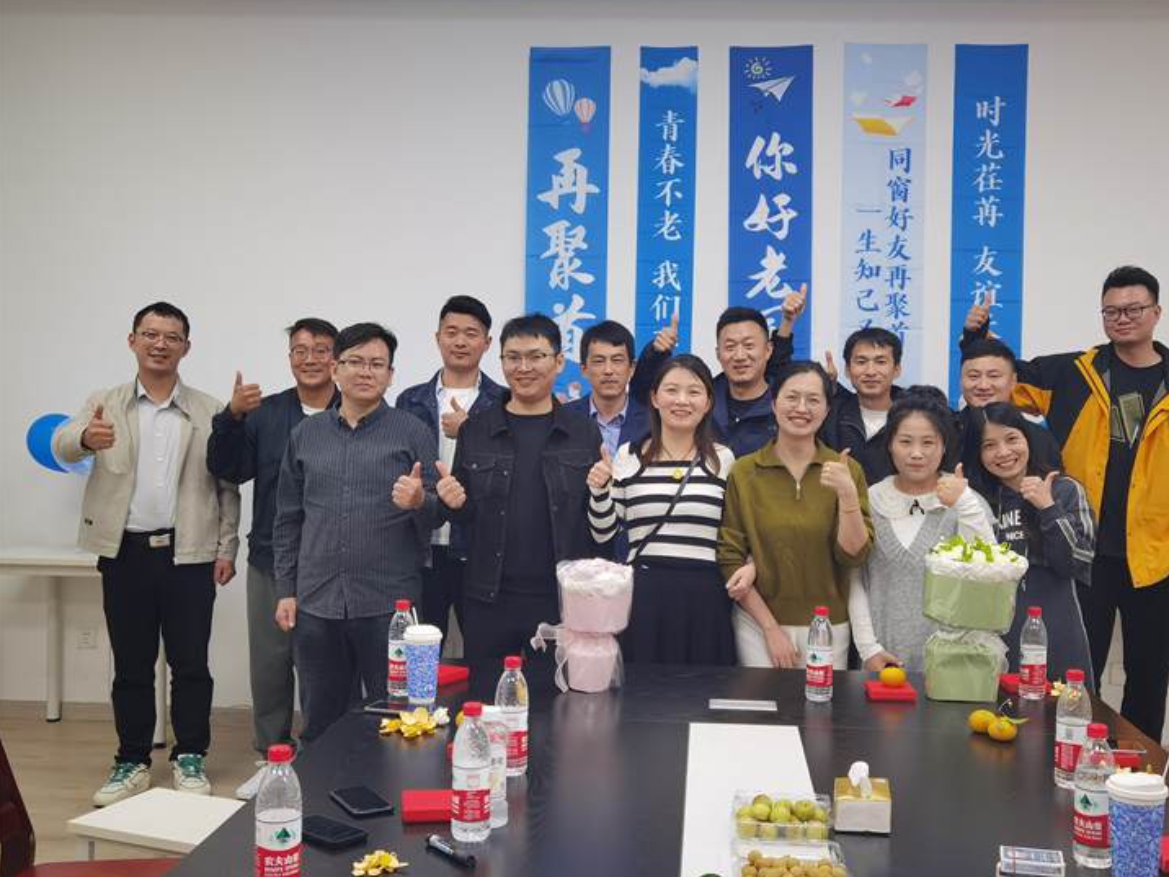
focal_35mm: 38
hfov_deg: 48.9
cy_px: 456
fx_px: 1283
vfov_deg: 37.7
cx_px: 650
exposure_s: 1/100
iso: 100
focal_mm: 6.71
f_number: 1.9
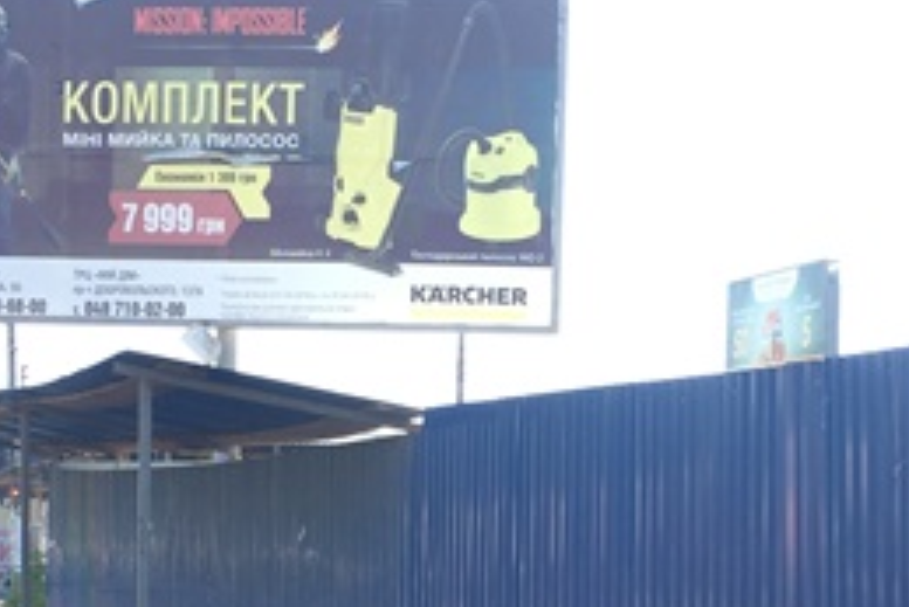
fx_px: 2349
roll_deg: -2.4
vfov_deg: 14.5
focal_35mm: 93
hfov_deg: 21.9
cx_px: 376
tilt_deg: -1.0
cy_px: 586
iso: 32
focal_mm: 4.15
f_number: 2.2
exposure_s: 1/206
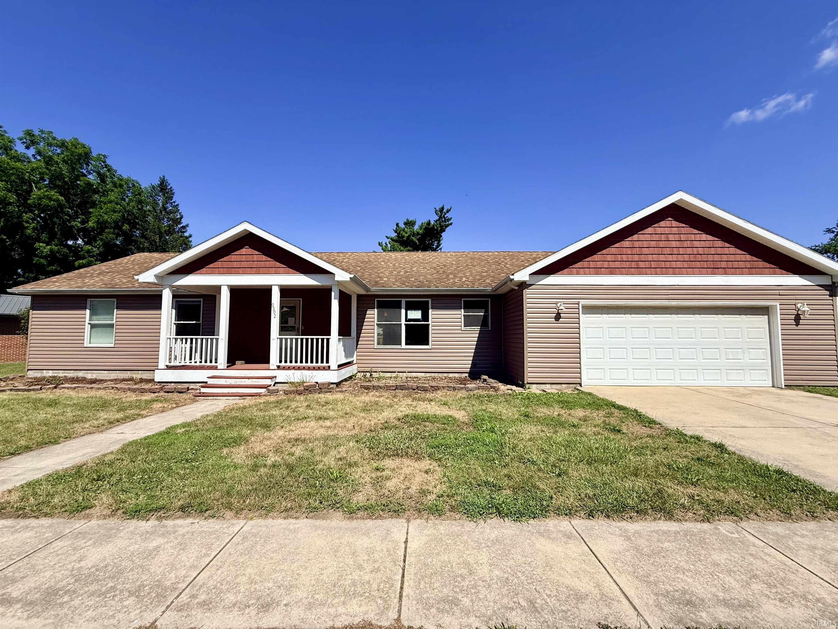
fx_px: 339
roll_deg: -0.5
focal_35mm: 14
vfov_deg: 85.7
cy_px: 314
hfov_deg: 102.1
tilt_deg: +4.7
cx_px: 419
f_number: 2.2
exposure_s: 1/2506
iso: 50
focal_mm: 2.22
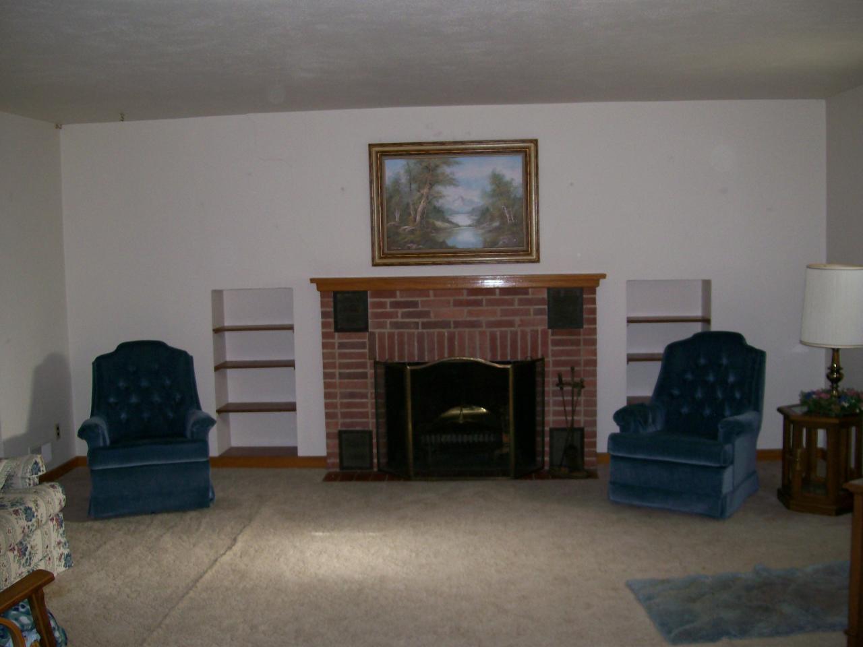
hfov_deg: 51.4
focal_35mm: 36
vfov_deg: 39.7
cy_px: 324
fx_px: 898
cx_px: 432
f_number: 2.7
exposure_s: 1/64
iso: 80
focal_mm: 6
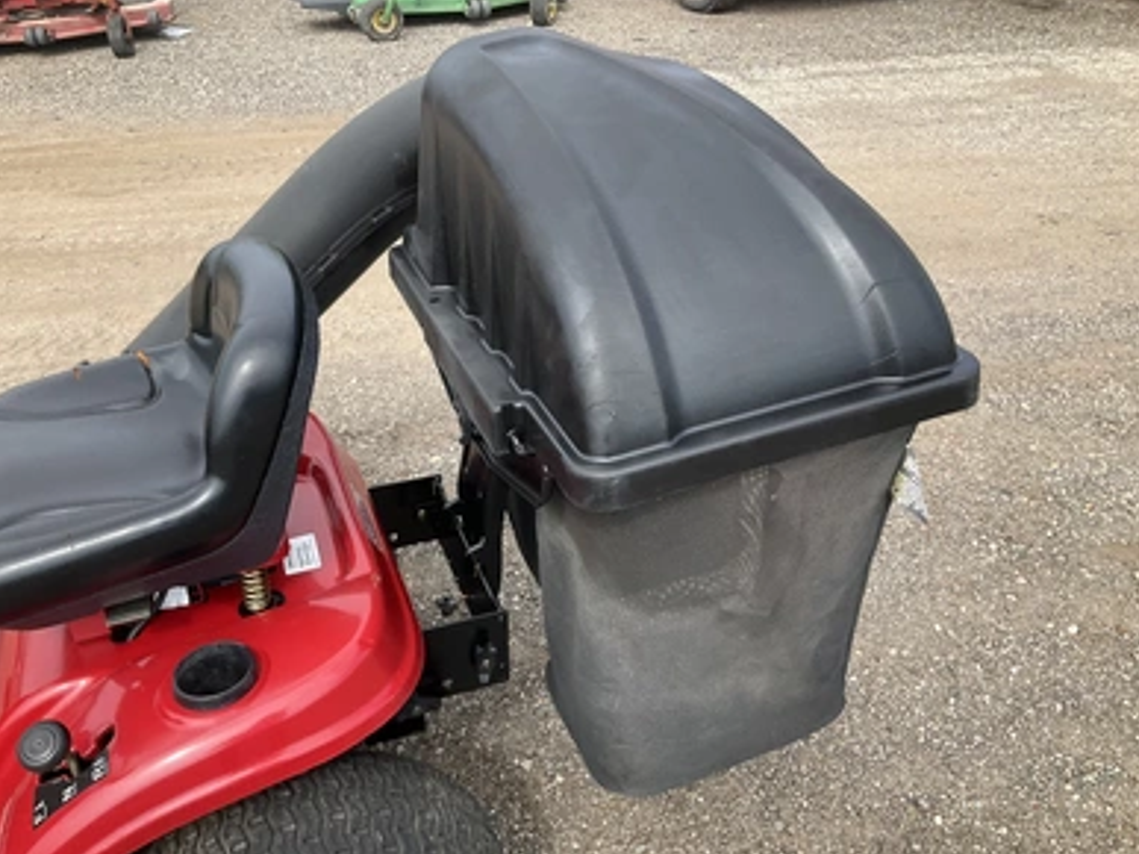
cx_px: 562
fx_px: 987
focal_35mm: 30
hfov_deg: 60.0
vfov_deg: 46.8
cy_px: 427
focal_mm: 3
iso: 25
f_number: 1.8
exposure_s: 1/613
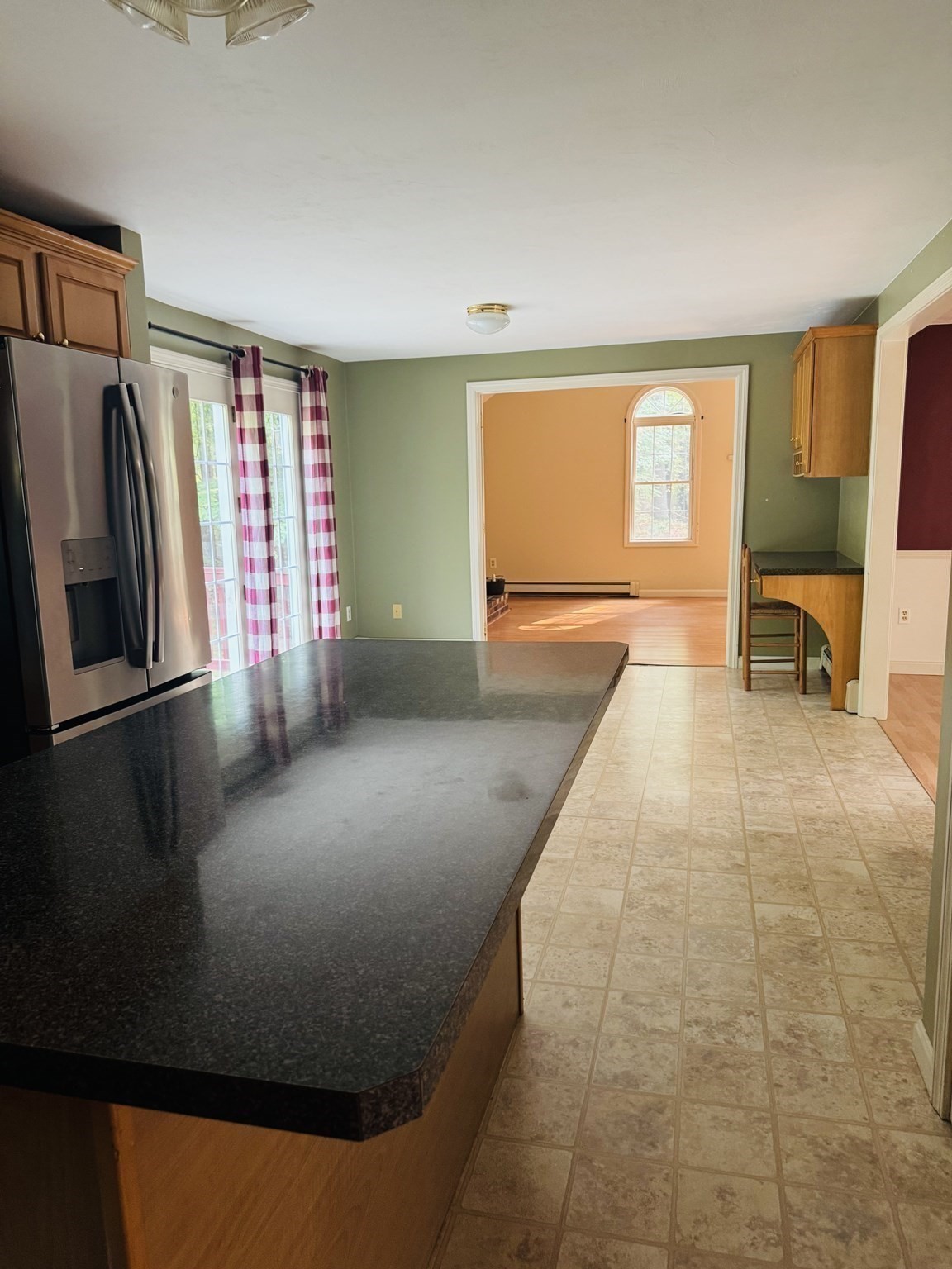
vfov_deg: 71.6
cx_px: 476
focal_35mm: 24
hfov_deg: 56.8
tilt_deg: -10.3
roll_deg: +2.1
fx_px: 880
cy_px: 634
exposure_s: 1/60
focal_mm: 6.76
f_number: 1.78
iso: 320
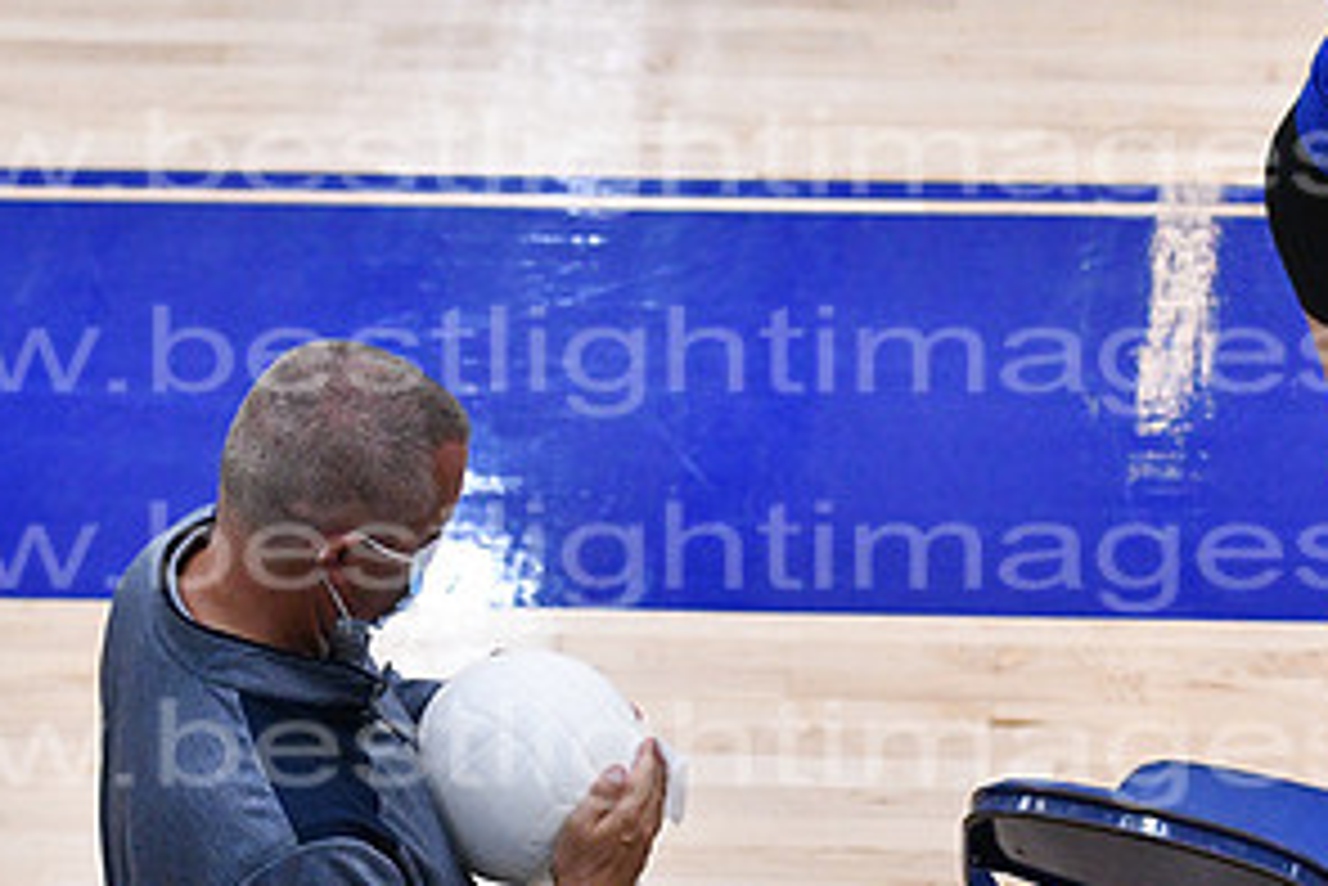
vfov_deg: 6.2
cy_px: 852
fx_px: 8155
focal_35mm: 221
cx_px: 752
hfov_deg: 9.3
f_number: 3.2
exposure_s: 1/1000
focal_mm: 75
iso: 6400
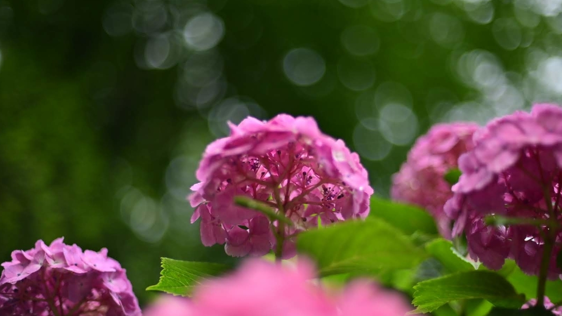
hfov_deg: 39.2
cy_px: 177
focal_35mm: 53
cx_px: 281
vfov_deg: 22.6
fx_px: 790
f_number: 1.4
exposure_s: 1/2500
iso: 200
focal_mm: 50
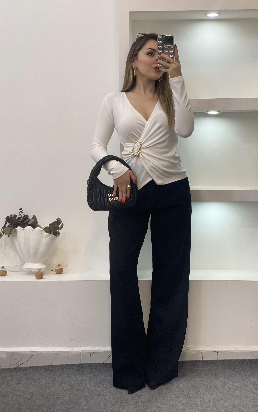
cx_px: 148
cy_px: 205
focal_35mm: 56
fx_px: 630
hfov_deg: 23.1
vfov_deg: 36.3
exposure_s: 1/100
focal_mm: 6
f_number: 2
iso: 64
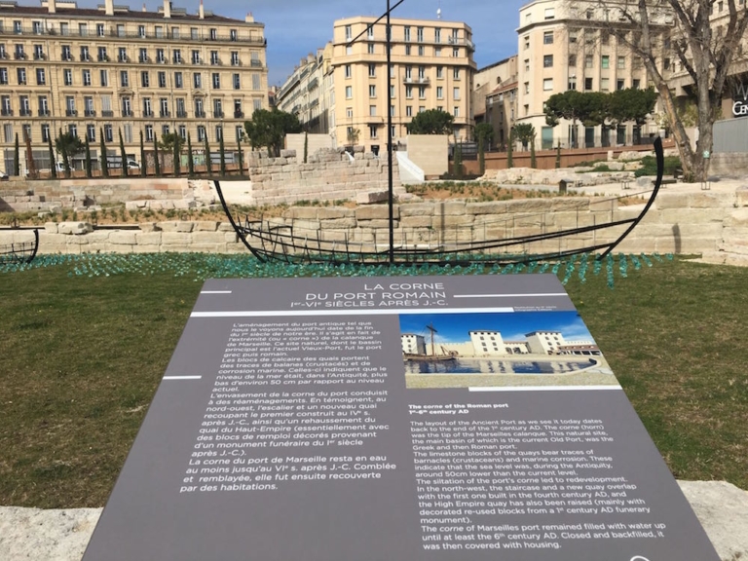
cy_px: 280
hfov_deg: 61.7
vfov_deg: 48.2
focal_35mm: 29
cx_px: 374
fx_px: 627
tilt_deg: -6.4
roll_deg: +2.2
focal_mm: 4.15
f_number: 2.2
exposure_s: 1/2747
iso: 25
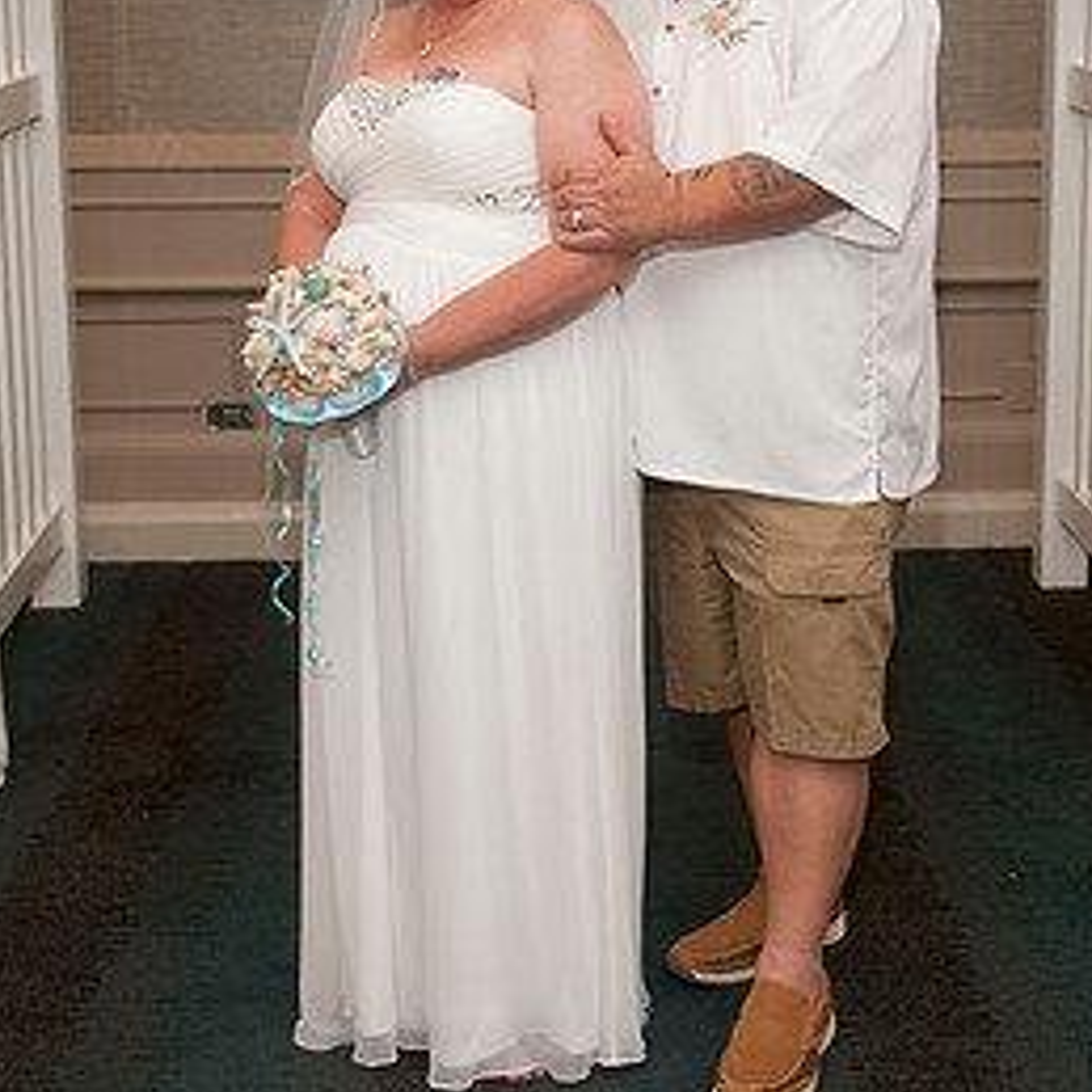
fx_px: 2213
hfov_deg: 27.7
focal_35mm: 62
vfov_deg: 27.5
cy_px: 320
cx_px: 613
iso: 400
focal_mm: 28
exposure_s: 1/60
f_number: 5.6
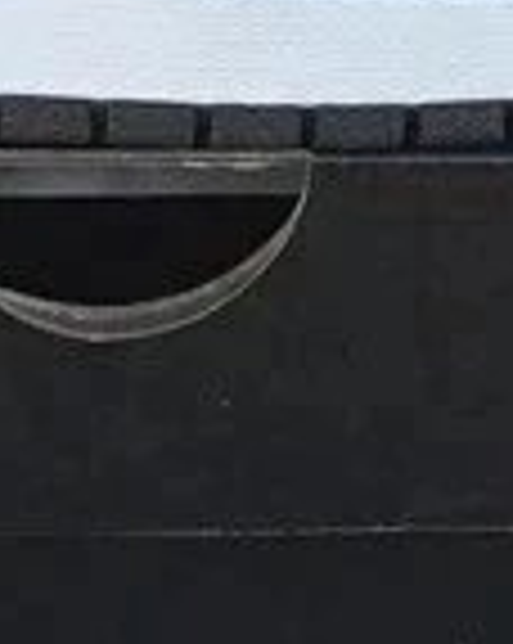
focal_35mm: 191
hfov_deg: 8.1
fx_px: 3633
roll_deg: -0.8
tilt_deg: -18.8
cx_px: 63
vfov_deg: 9.9
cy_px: -200
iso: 25
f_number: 2.4
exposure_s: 1/252
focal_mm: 3.3
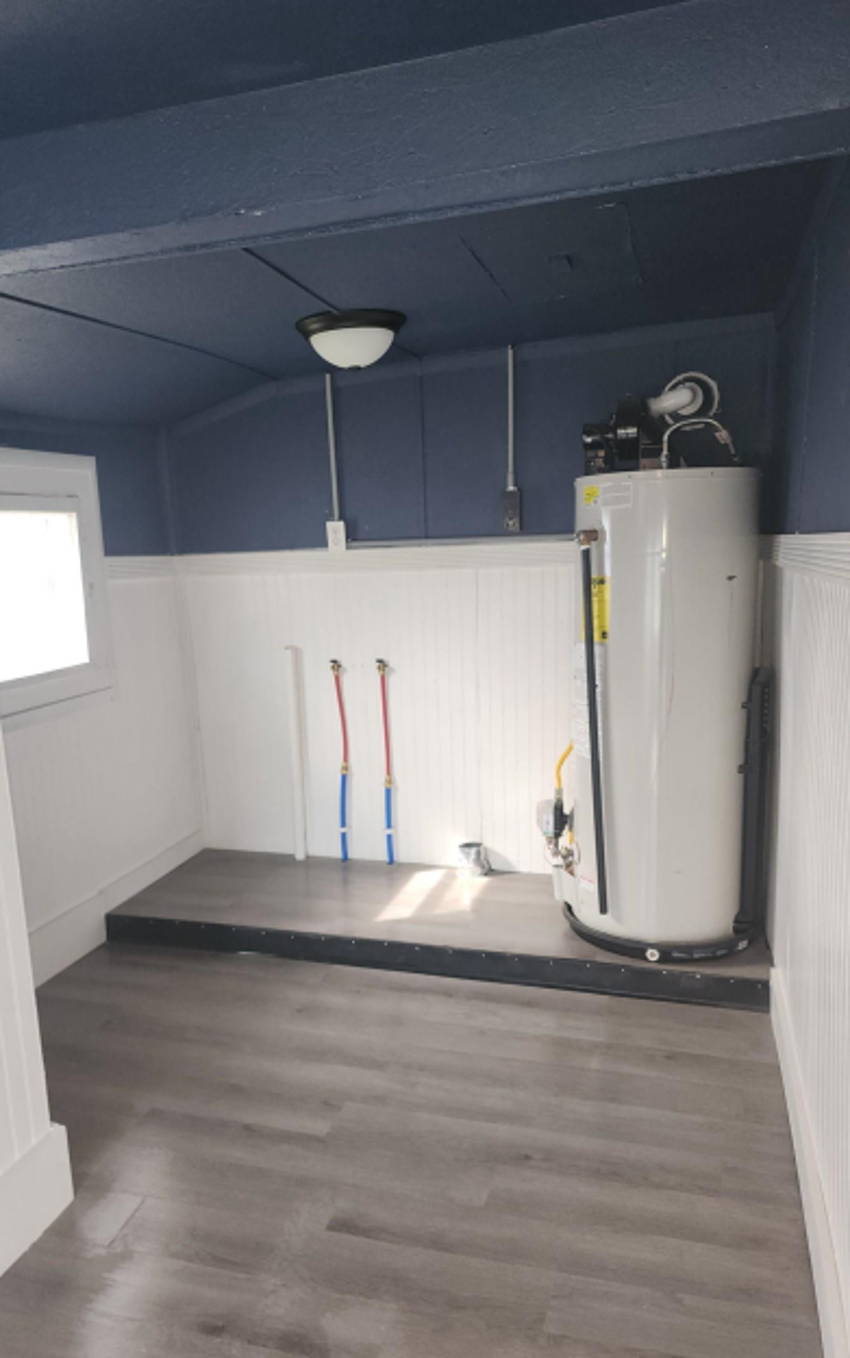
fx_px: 963
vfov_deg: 70.4
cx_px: 409
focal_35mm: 26
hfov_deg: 47.6
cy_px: 709
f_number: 1.8
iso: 125
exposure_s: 1/60
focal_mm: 6.4
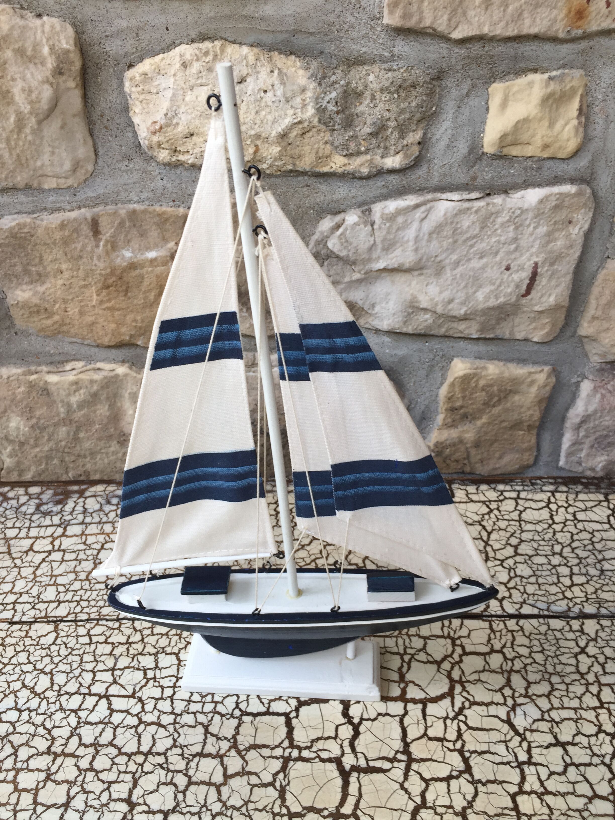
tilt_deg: -35.3
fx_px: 687
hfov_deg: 48.2
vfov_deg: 61.7
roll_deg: +3.2
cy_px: 410
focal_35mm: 29
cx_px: 308
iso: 32
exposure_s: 1/50
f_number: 2.2
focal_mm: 4.15
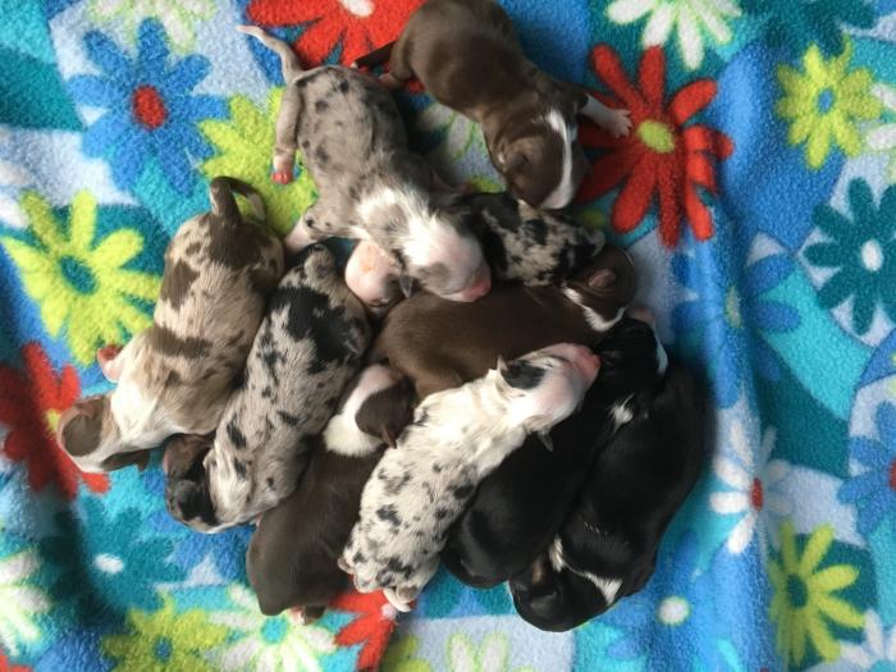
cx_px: 448
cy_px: 336
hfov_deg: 61.7
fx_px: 751
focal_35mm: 29
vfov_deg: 48.2
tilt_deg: -81.7
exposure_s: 1/30
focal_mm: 4.15
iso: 125
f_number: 2.2
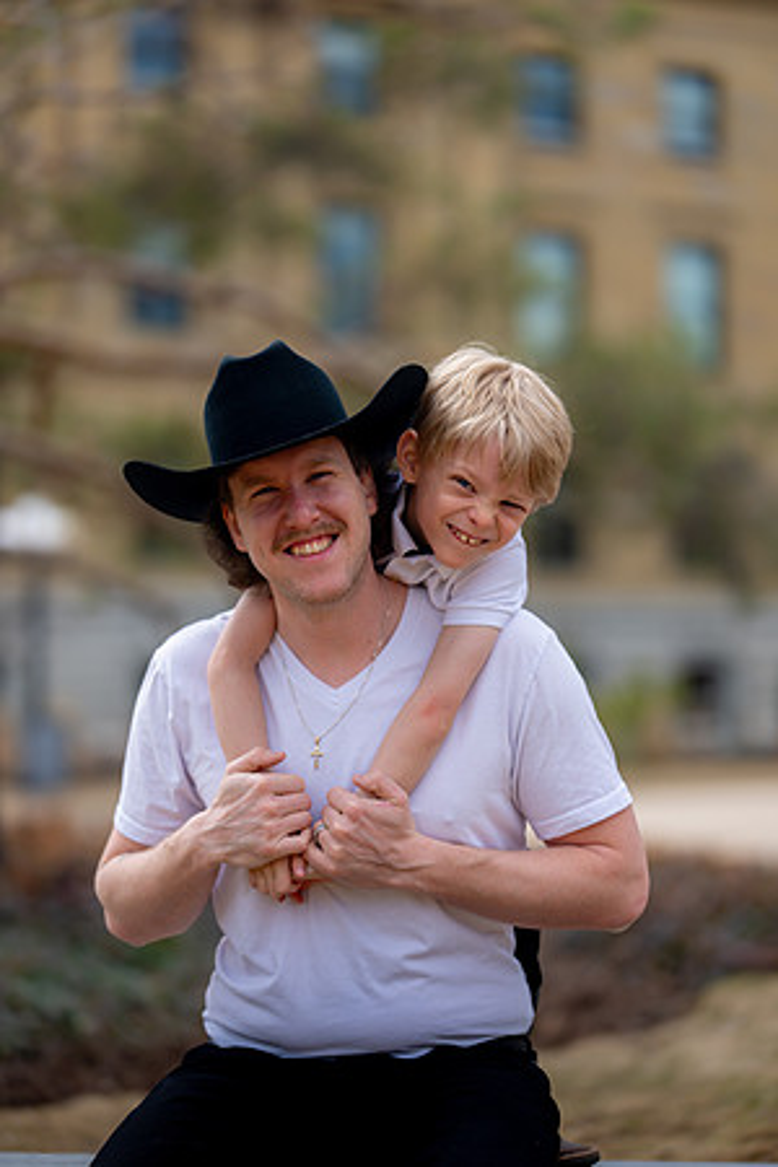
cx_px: 389
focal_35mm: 91
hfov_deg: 15.0
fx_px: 2950
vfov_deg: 22.4
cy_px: 584
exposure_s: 1/2500
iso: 100
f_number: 2
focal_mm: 91
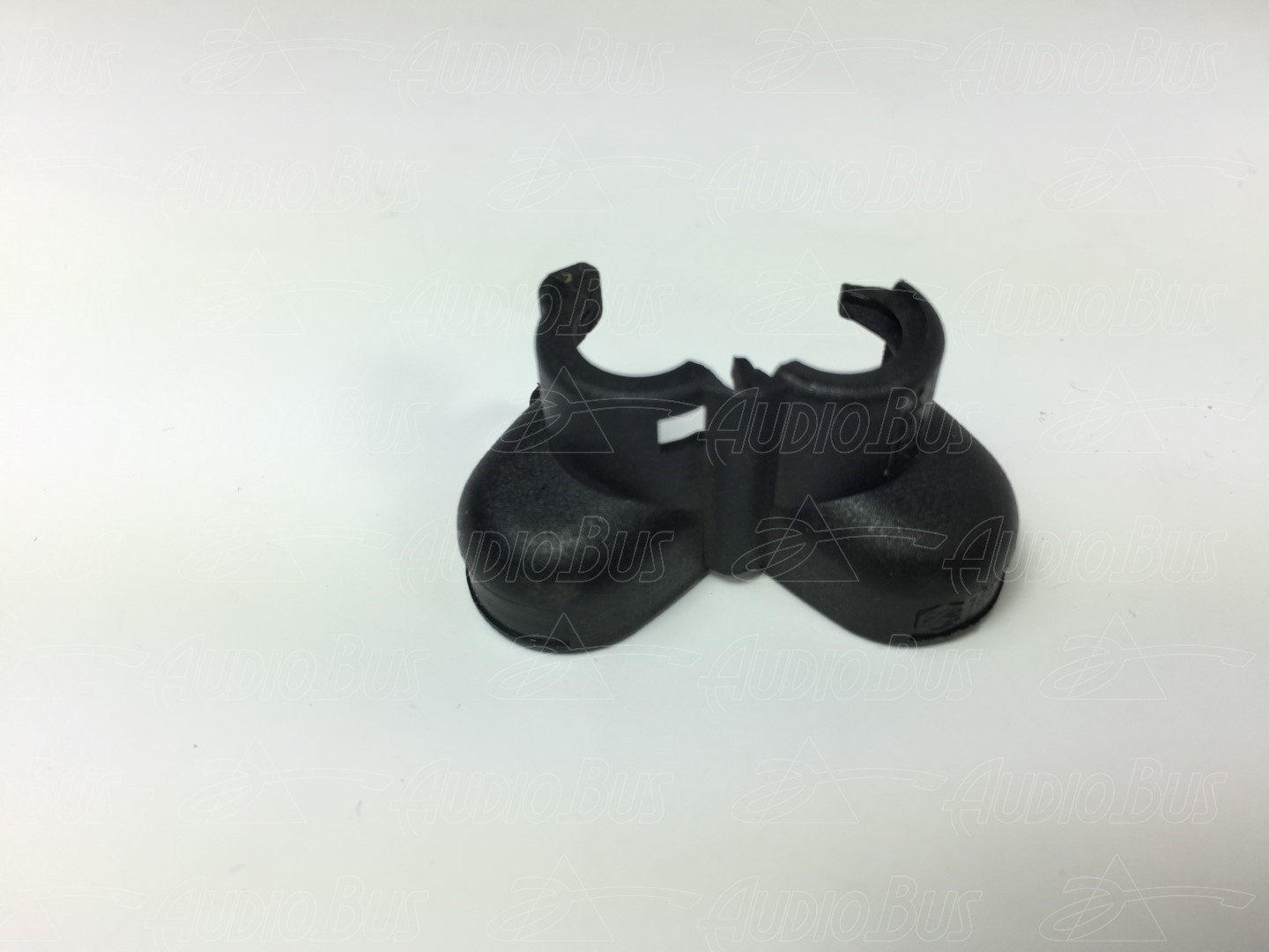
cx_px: 634
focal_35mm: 29
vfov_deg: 48.2
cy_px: 476
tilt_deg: -42.0
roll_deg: -1.3
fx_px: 1063
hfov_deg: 61.7
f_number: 2.2
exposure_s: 1/198
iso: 32
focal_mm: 4.15
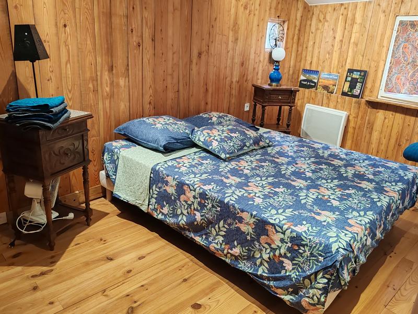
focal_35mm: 28
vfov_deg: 49.7
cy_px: 157
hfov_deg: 63.4
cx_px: 209
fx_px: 338
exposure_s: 1/50
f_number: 1.9
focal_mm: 6.12
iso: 1000
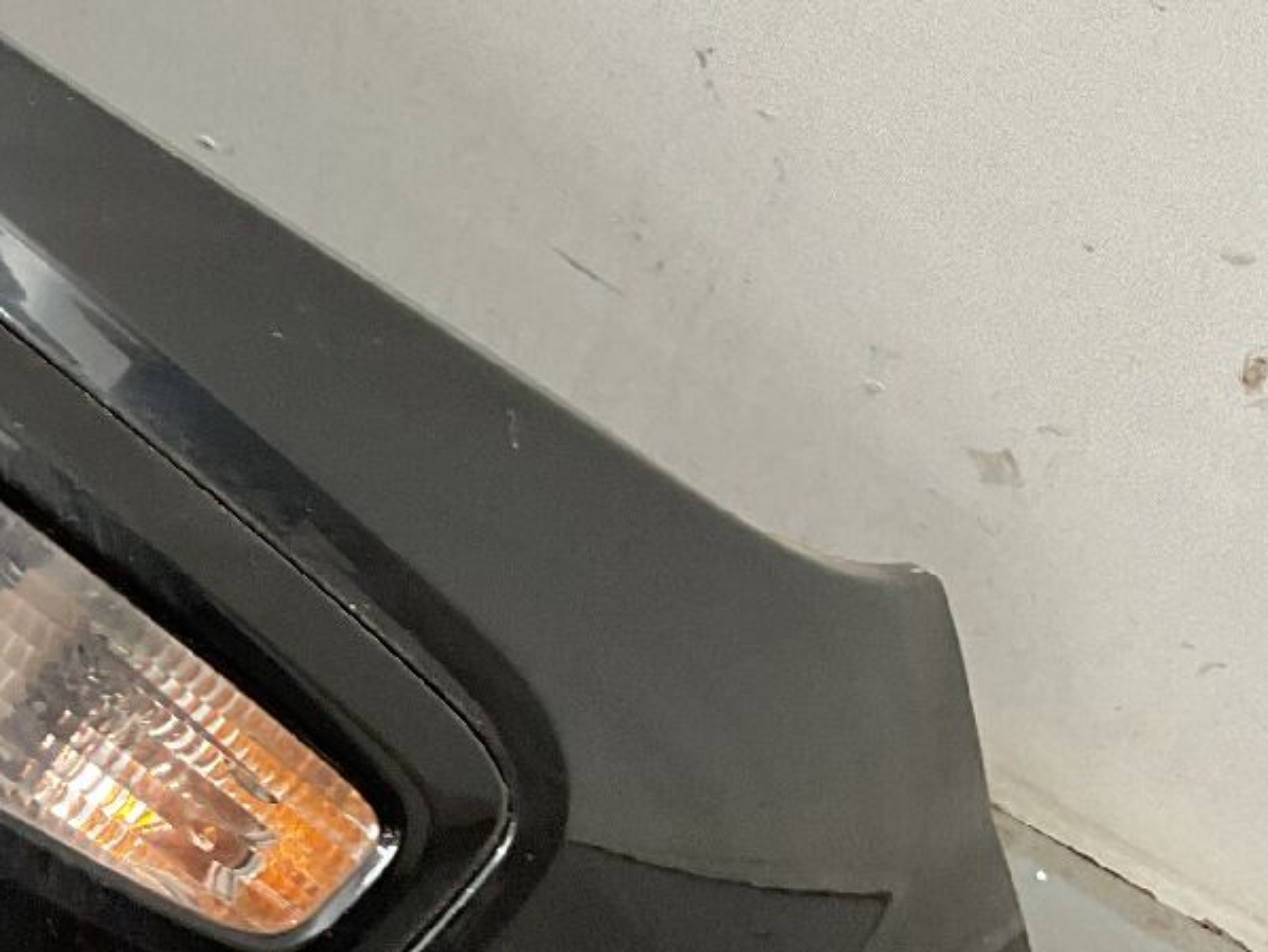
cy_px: 677
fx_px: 3408
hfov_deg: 18.8
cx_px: -584
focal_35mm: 93
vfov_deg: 15.8
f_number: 1.8
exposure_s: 1/50
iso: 100
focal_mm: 3
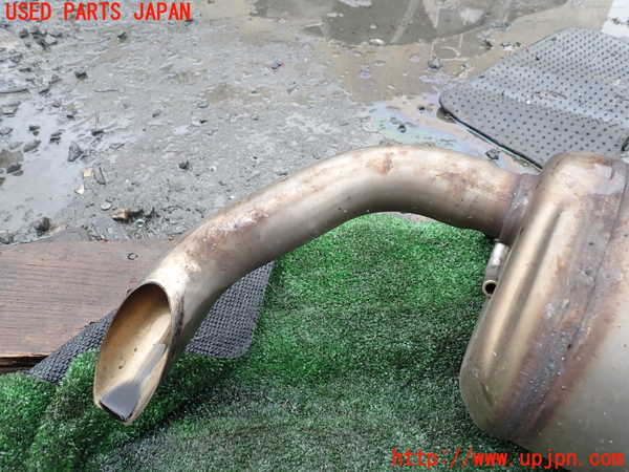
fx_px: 454
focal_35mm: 25
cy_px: 236
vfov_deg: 54.9
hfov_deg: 69.4
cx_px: 314
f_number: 2.8
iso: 100
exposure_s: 1/320
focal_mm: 4.5
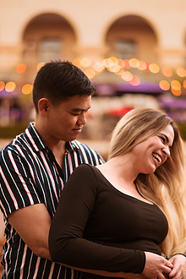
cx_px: 90
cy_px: 165
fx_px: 612
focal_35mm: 79
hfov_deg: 17.3
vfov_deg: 25.6
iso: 1250
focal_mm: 58
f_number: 1.4
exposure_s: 1/500
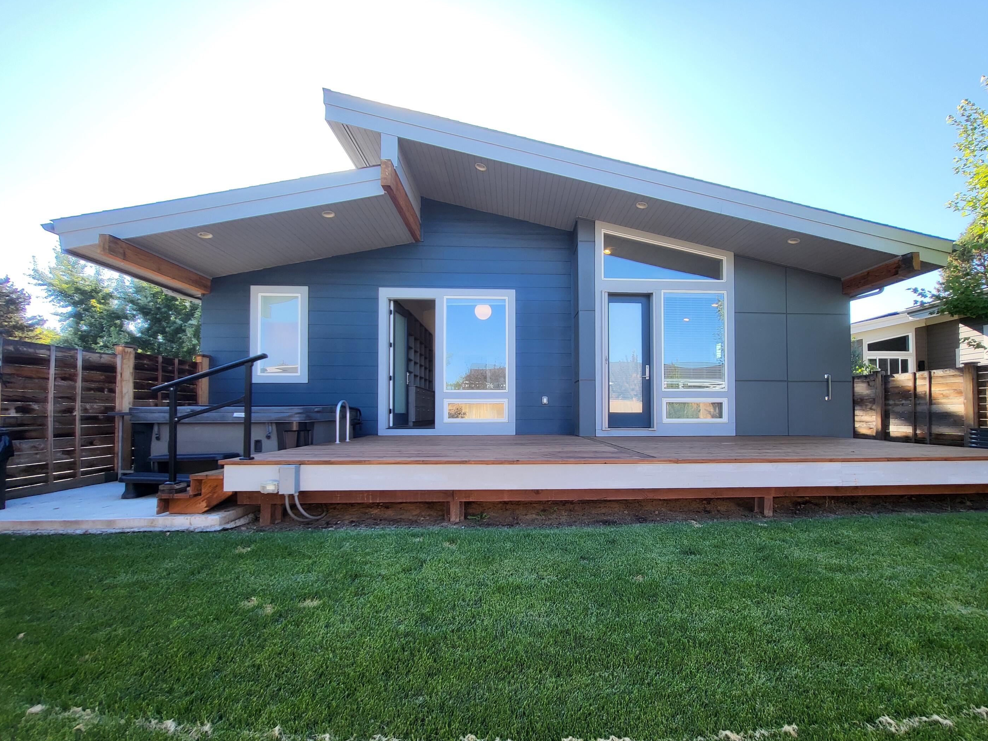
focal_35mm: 14
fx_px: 400
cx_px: 531
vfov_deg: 85.5
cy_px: 396
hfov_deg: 101.9
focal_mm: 1.74
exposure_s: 1/185
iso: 32
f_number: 2.2
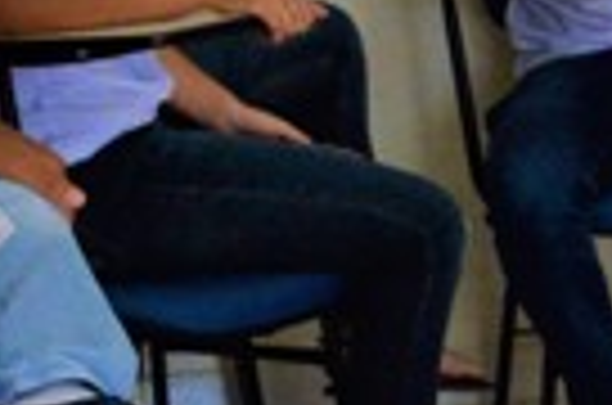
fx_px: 3460
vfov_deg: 6.7
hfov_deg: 9.0
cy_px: 151
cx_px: 1534
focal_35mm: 204
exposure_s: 1/500
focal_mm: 18
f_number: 3.5
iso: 1250
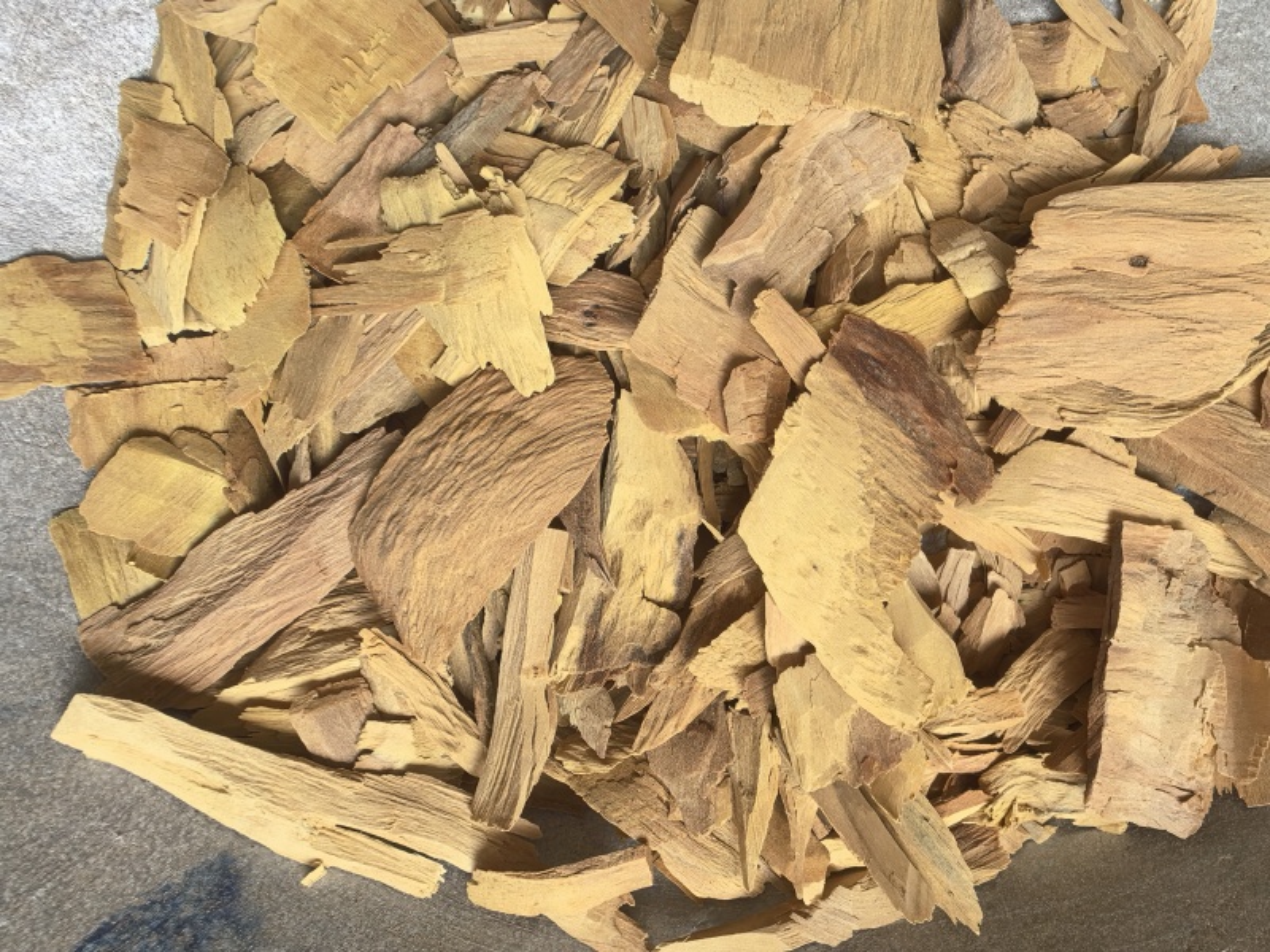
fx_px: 991
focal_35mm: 27
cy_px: 476
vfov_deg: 51.4
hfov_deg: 65.3
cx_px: 635
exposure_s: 1/100
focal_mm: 1.95
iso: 64
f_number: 2.2
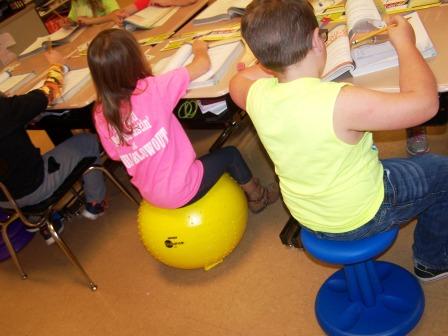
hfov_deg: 49.0
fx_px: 492
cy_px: 168
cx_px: 224
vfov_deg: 37.7
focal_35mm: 38
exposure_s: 1/60
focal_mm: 6.3
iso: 140
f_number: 2.8
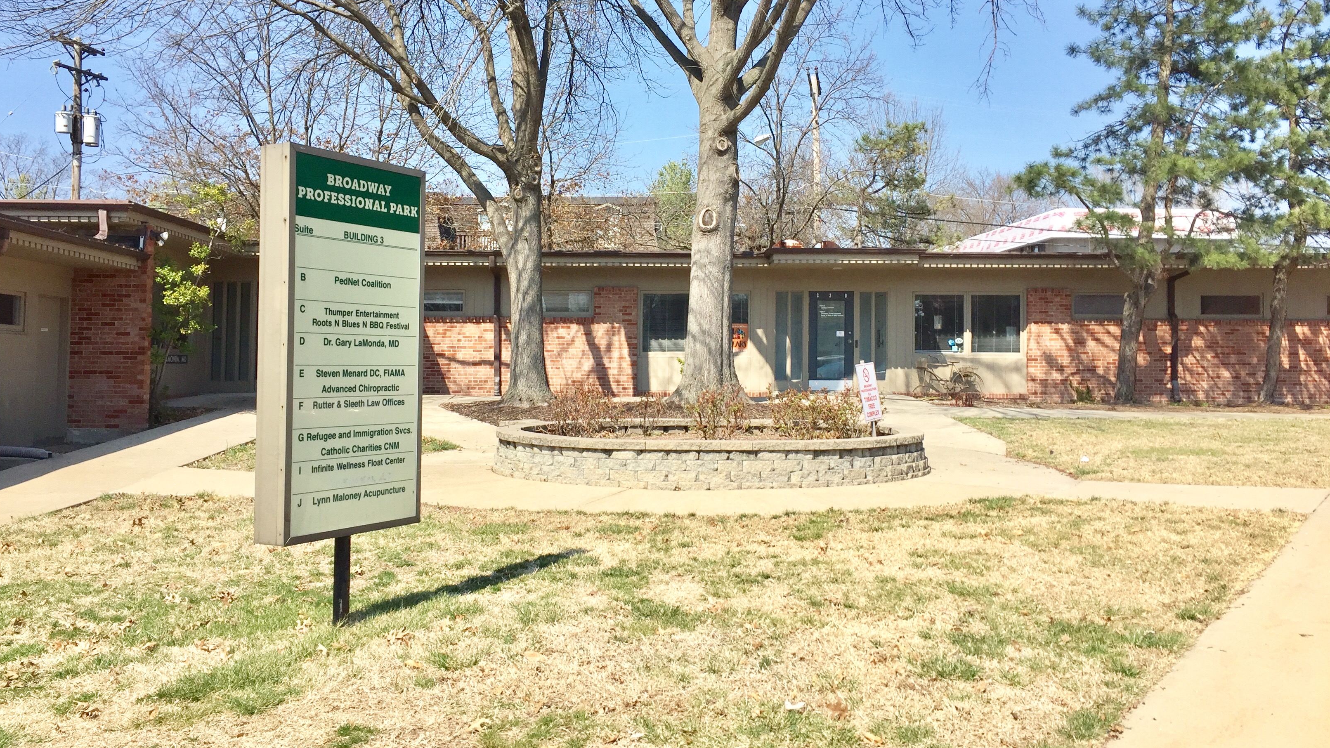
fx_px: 1129
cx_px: 661
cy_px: 333
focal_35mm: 32
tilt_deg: +1.8
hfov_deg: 61.0
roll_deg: -0.2
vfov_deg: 36.6
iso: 32
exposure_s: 1/1799
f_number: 2.2
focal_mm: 4.15
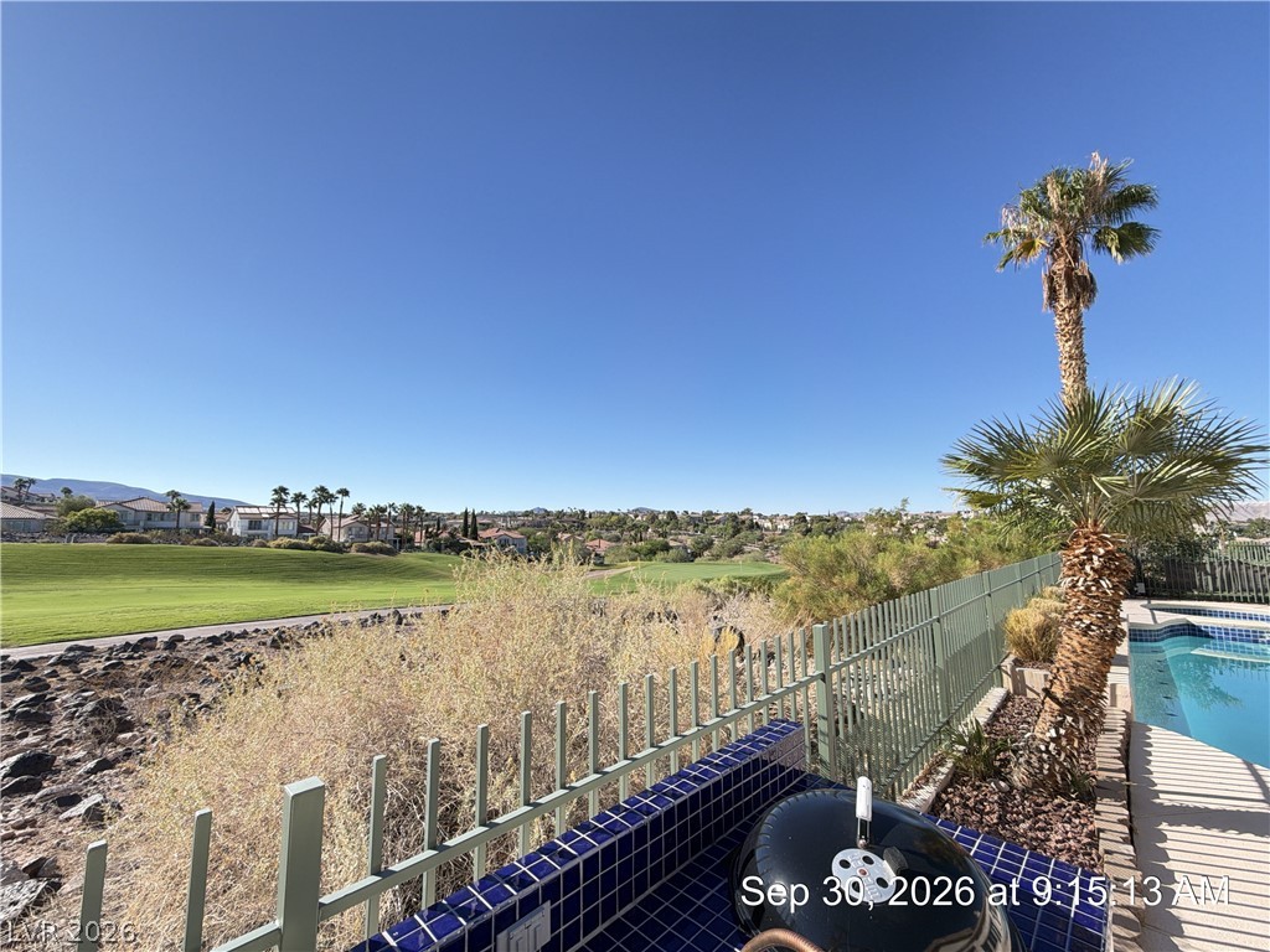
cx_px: 635
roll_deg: -0.4
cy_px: 476
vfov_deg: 85.7
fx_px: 514
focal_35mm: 14
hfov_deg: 102.1
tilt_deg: +4.5
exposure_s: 1/540
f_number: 2.2
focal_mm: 2.22
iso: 40
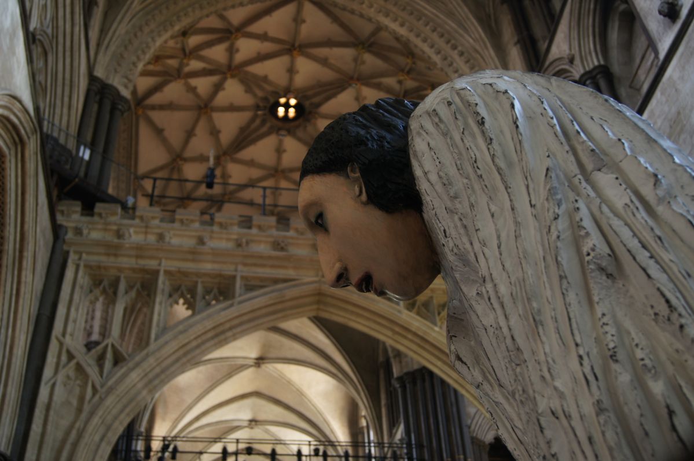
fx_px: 809
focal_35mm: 42
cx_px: 347
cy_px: 230
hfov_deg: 46.4
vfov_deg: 31.8
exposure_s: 1/6
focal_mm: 28
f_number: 4.5
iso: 200
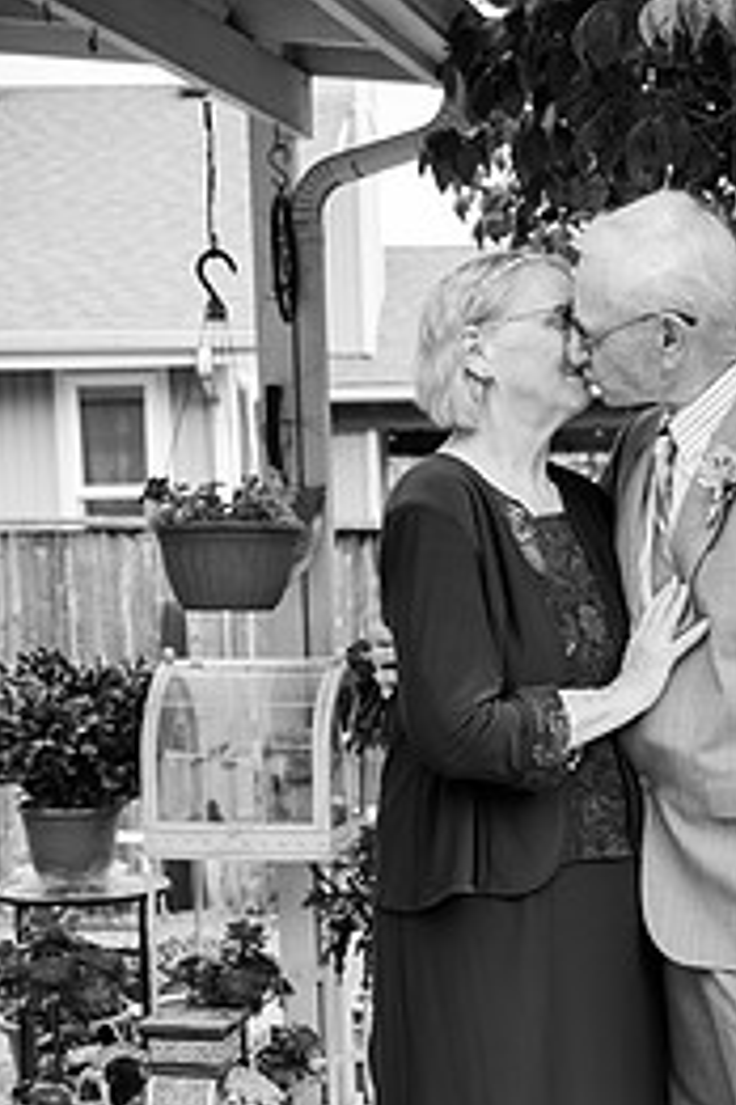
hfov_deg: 19.5
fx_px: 2116
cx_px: 579
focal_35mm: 69
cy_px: 804
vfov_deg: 28.9
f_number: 5
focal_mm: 40
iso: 400
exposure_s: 1/500
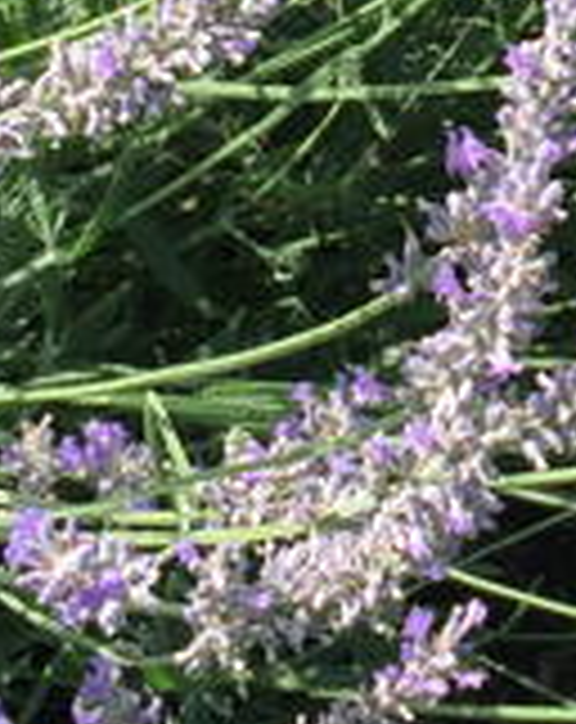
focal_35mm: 141
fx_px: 3016
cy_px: -247
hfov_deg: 10.9
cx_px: 454
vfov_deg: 13.2
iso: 32
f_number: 2.2
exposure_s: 1/557
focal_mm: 4.15
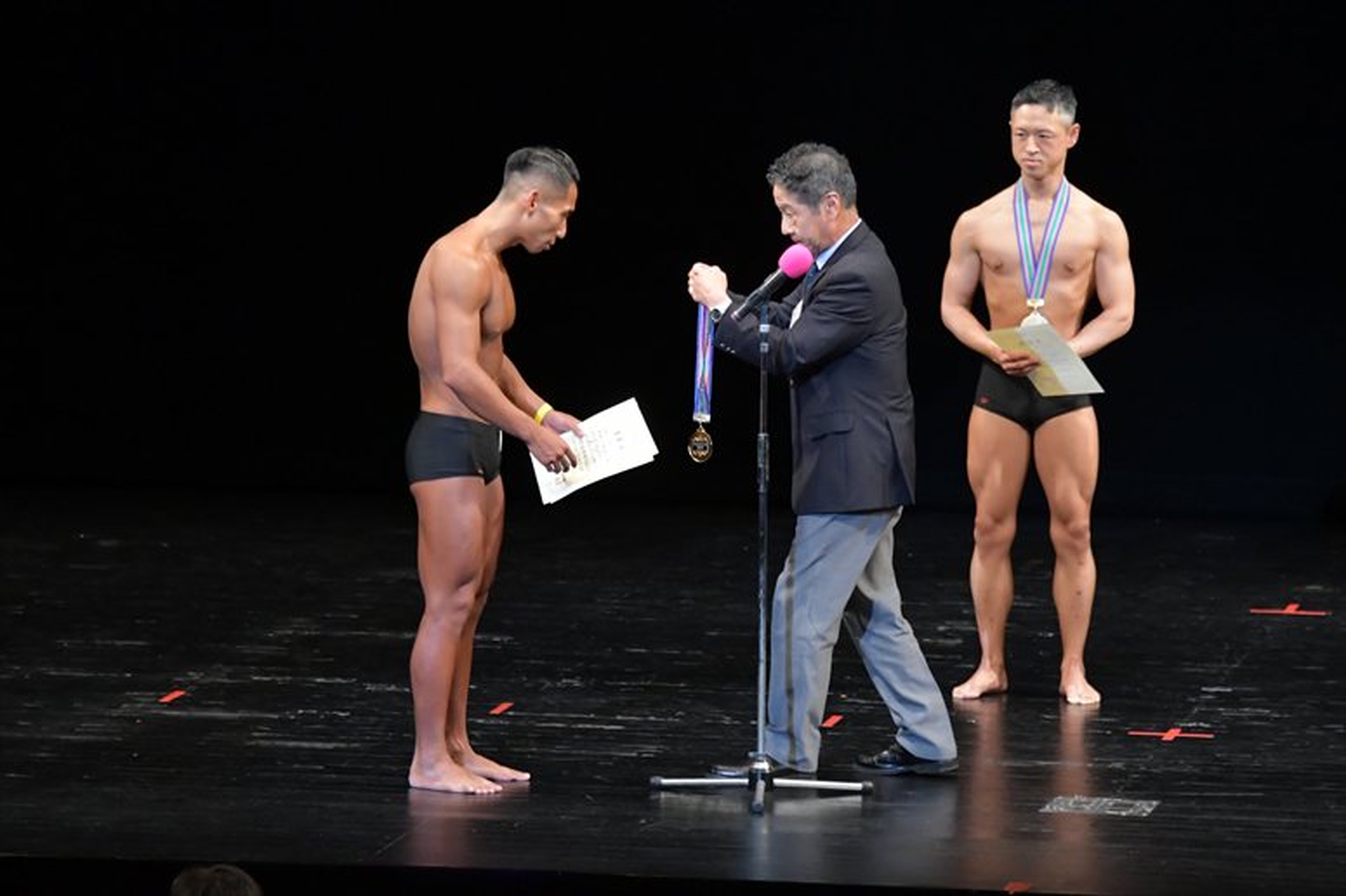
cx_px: 673
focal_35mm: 240
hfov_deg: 8.6
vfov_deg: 5.7
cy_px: 448
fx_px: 8969
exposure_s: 1/400
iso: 3200
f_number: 5.6
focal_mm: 160
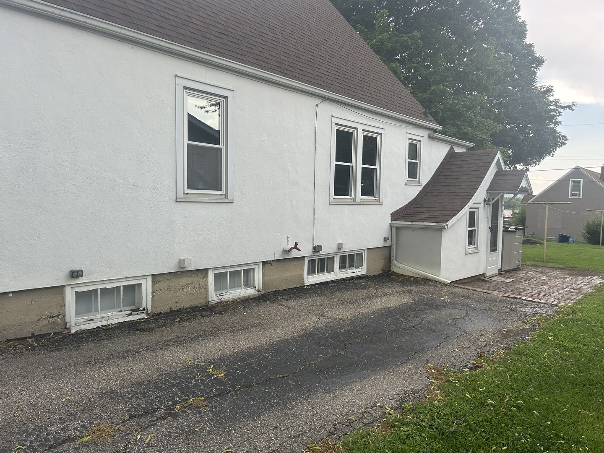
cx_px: 302
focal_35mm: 26
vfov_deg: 53.1
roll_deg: -1.1
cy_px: 226
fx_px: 454
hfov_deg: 67.3
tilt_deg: -5.9
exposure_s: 1/218
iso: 40
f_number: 1.5
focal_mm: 5.7
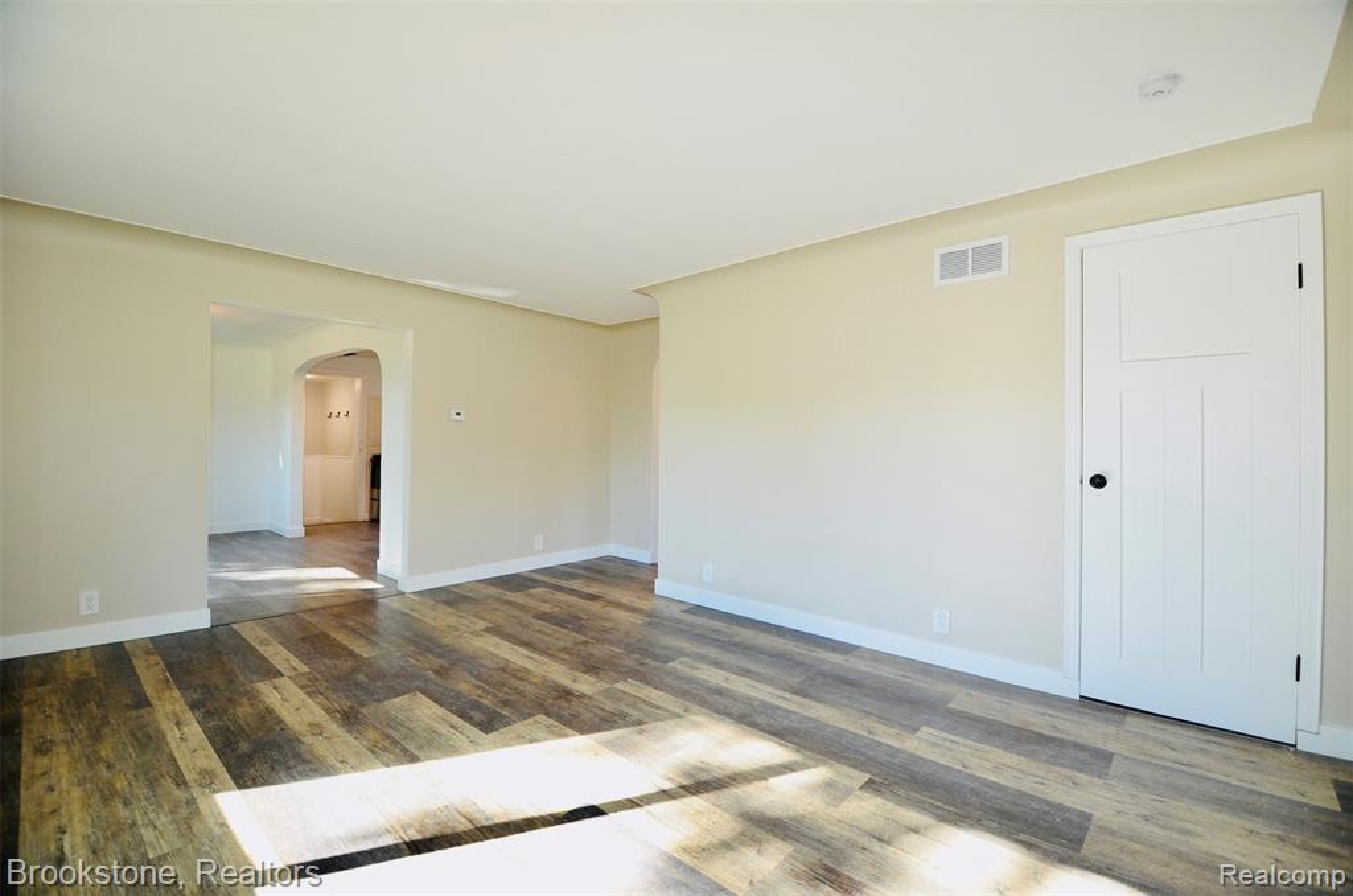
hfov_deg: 100.5
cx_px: 676
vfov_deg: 77.1
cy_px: 448
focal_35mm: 15
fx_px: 563
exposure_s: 1/100
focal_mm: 10
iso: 400
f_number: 3.5
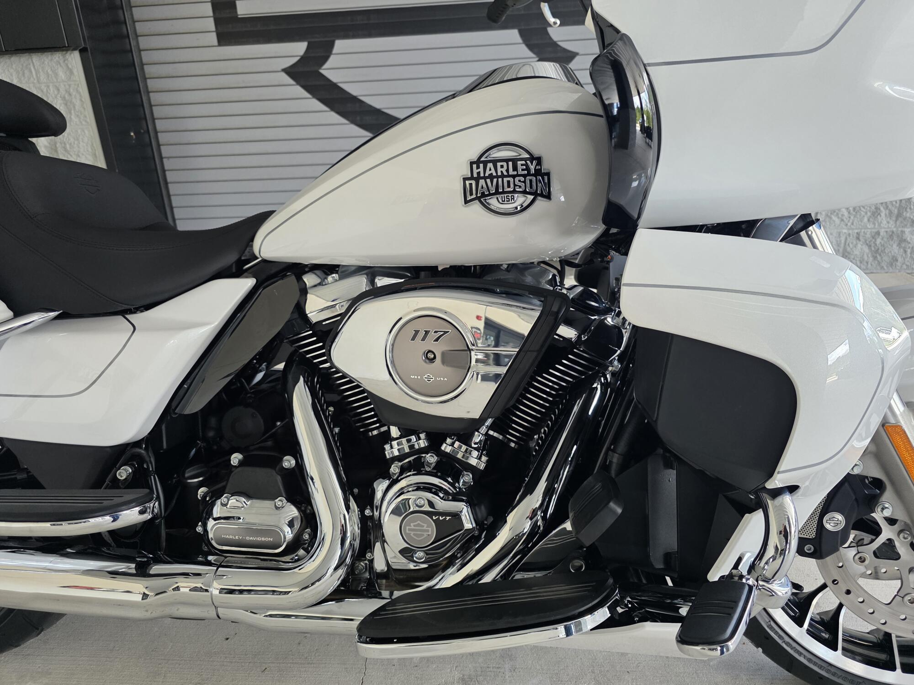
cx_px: 457
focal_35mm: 23
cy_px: 342
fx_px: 607
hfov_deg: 73.9
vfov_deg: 58.9
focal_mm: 6.3
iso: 160
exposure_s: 1/182
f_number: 1.7
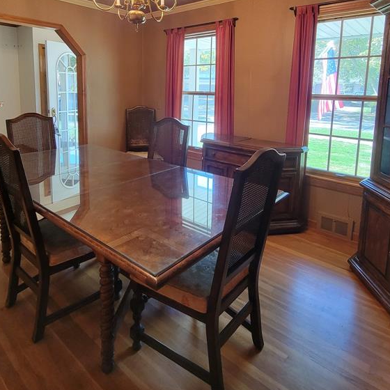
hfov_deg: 72.0
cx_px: 181
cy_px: 127
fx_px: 268
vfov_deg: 69.9
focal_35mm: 21
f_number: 2.2
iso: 200
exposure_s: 1/60
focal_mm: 2.2
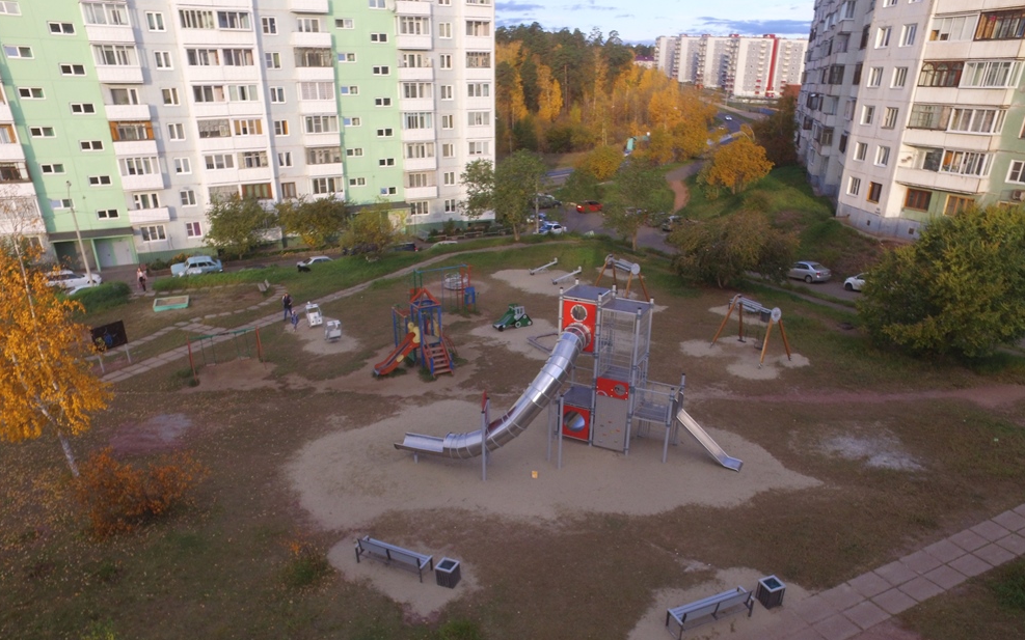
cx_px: 520
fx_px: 615
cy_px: 397
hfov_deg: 79.6
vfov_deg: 54.5
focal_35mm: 22
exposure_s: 1/311
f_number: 2.8
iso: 100
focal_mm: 3.61
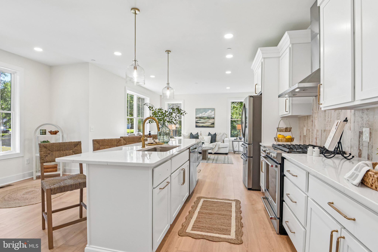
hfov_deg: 96.7
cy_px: 126
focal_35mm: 16
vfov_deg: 73.7
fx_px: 168
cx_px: 189
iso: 400
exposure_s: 1/60
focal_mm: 16
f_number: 8
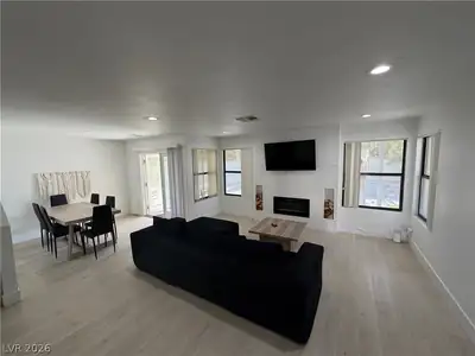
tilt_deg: -5.0
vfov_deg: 85.7
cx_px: 238
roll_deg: +1.7
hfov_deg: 102.1
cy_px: 178
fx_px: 192
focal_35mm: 14
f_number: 2.2
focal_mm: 2.22
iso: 160
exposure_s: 1/121
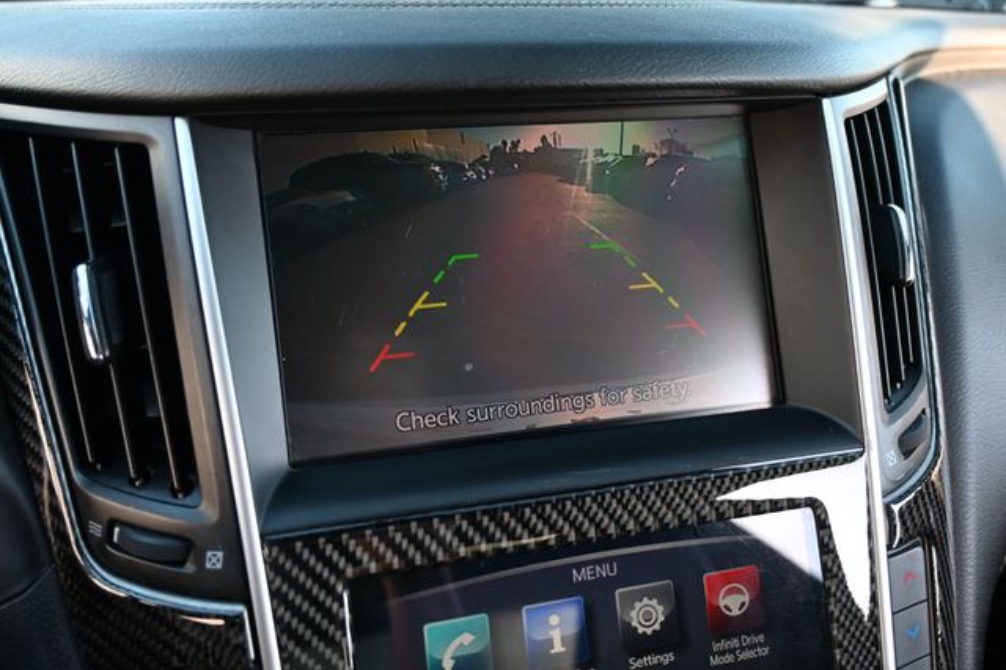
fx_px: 838
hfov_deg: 62.0
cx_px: 503
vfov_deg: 43.6
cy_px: 335
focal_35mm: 30
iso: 640
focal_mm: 20
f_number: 3.8
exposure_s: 1/125
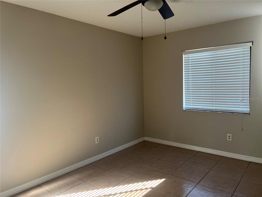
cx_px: 131
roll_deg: +0.8
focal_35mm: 26
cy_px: 98
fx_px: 197
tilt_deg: -6.3
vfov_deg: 53.1
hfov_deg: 67.3
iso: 125
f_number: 1.6
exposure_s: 1/117
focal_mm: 5.1
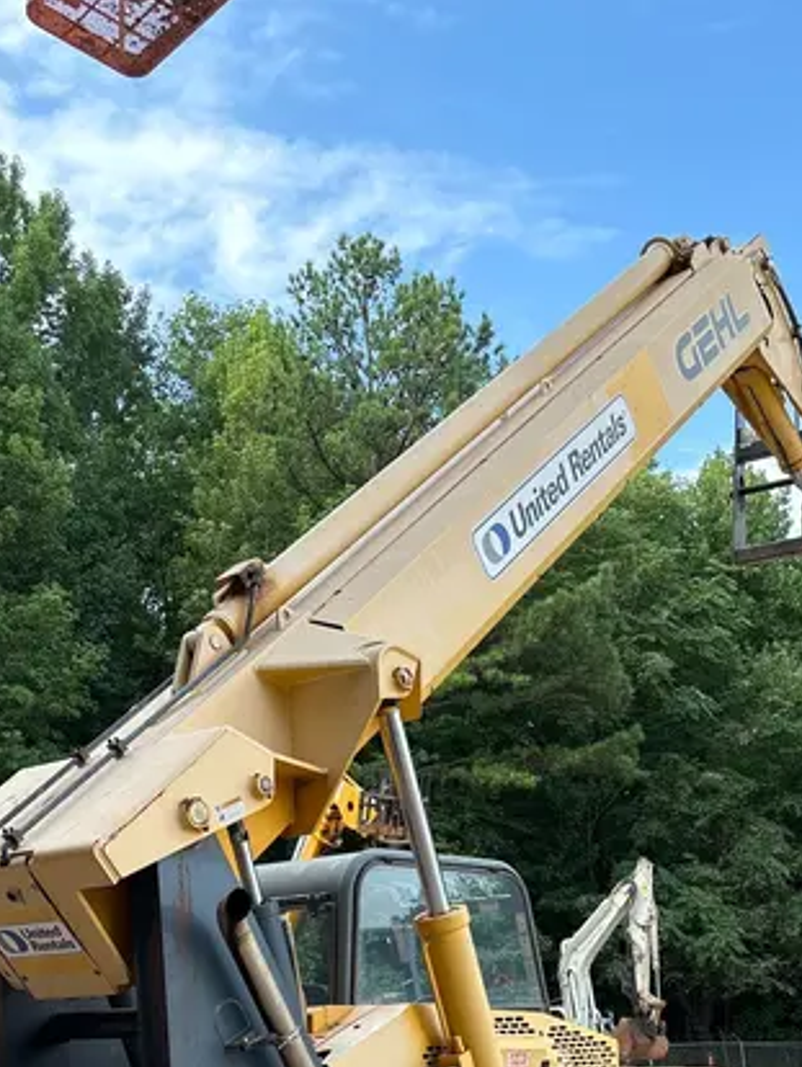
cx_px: 469
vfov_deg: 38.6
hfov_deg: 31.5
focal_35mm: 46
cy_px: 939
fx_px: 1420
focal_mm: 5.96
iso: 50
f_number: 1.6
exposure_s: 1/343
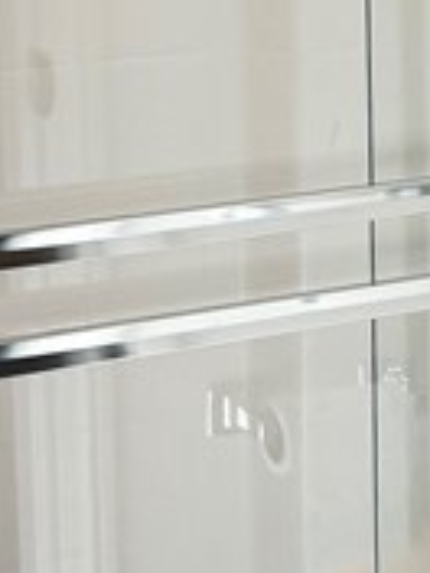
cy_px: 42
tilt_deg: -10.1
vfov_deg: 13.0
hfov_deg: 9.5
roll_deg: +0.5
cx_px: 697
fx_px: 2501
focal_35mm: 151
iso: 64
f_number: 1.6
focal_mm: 5.96
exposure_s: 1/169
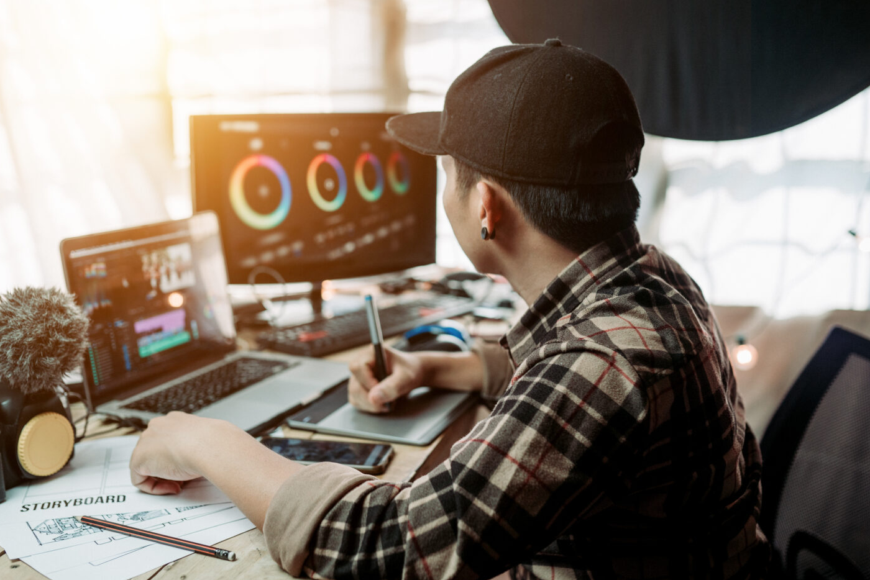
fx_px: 967
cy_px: 291
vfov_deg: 33.4
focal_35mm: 40
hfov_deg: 48.4
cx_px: 408
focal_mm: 35
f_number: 2.2
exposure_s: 1/125
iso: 320
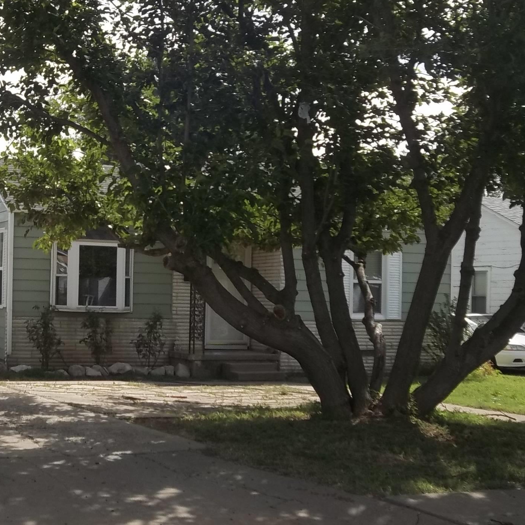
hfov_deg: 29.6
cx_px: 142
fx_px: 978
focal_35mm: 57
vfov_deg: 30.0
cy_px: 273
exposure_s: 1/400
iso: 80
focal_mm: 7.8
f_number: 4.5
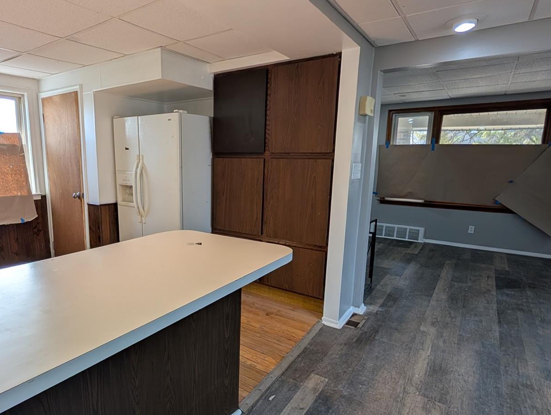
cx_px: 203
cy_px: 221
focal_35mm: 20
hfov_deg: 80.0
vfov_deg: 66.1
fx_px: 319
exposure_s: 1/260
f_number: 1.7
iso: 73
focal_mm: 2.02
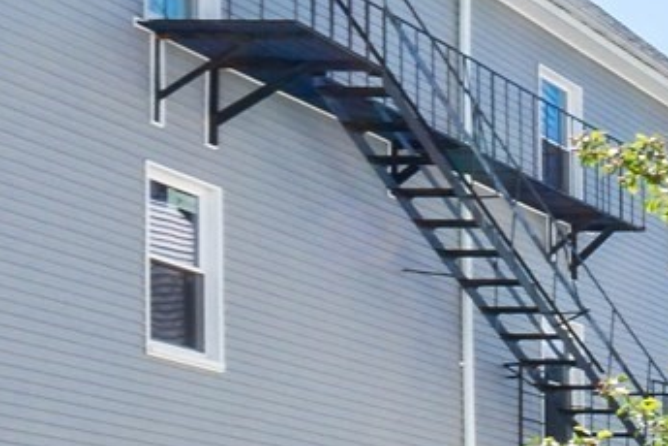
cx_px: 1748
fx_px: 1763
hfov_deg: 13.3
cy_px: 283
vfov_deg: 14.4
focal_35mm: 95
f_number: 22
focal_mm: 16
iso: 100
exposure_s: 1/20
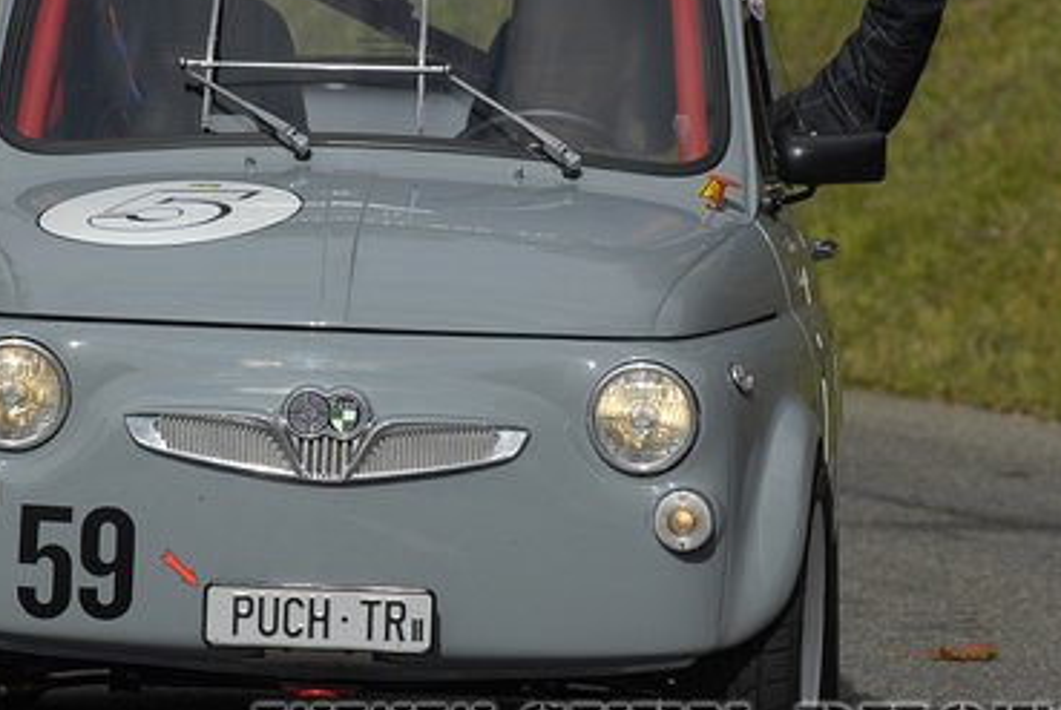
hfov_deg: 4.1
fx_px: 14871
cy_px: 275
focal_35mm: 504
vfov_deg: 2.7
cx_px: 466
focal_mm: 200
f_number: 7.1
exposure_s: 1/2000
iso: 250
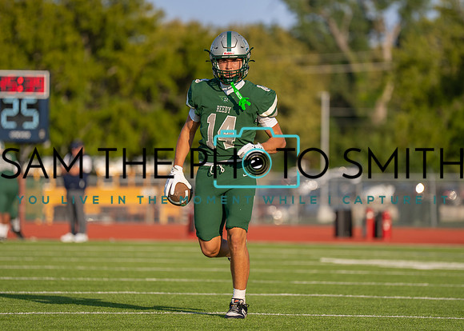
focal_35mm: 262
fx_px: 3447
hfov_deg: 7.7
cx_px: 241
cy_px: 160
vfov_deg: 5.5
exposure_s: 1/2000
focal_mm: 200
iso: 100
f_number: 2.8
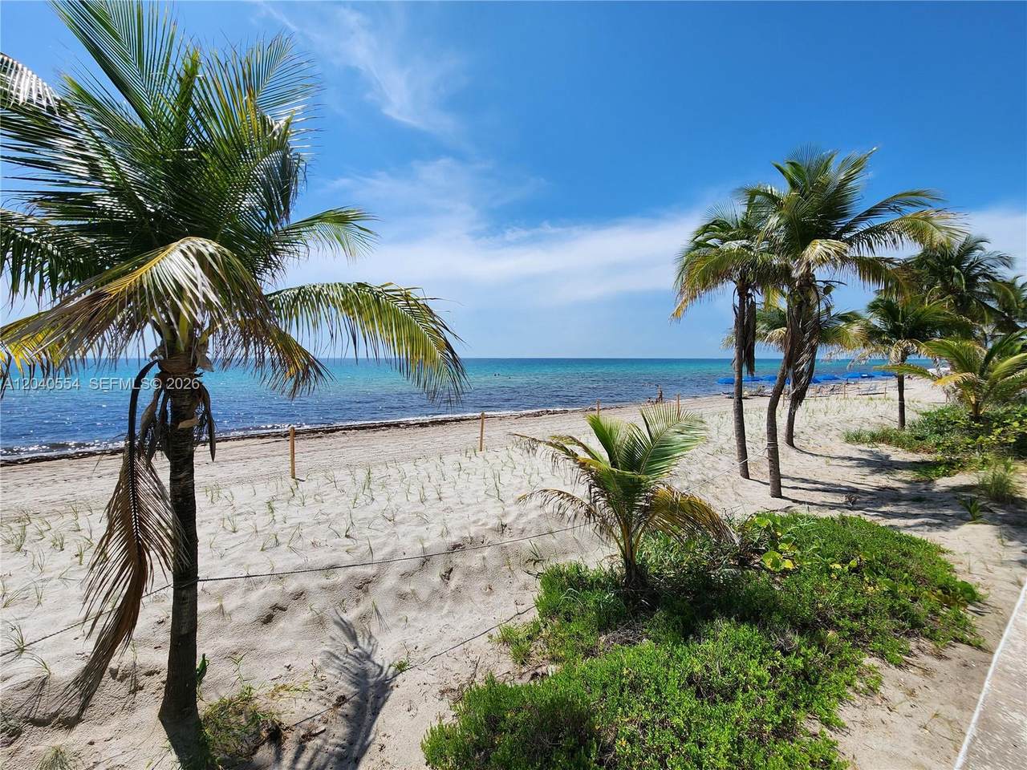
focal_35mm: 13
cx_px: 514
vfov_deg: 89.9
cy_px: 385
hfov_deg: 106.2
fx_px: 386
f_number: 2.2
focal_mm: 2.2
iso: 50
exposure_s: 1/3483
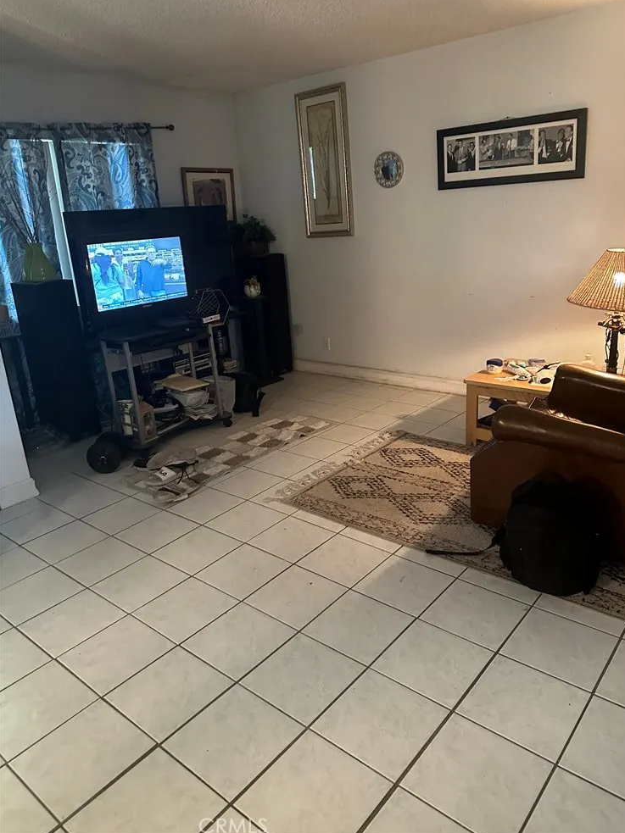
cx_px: 325
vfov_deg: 69.4
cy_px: 404
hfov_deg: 54.9
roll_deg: +3.5
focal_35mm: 25
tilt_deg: -16.0
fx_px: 602
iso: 800
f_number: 1.78
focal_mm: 6.86
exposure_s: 1/40
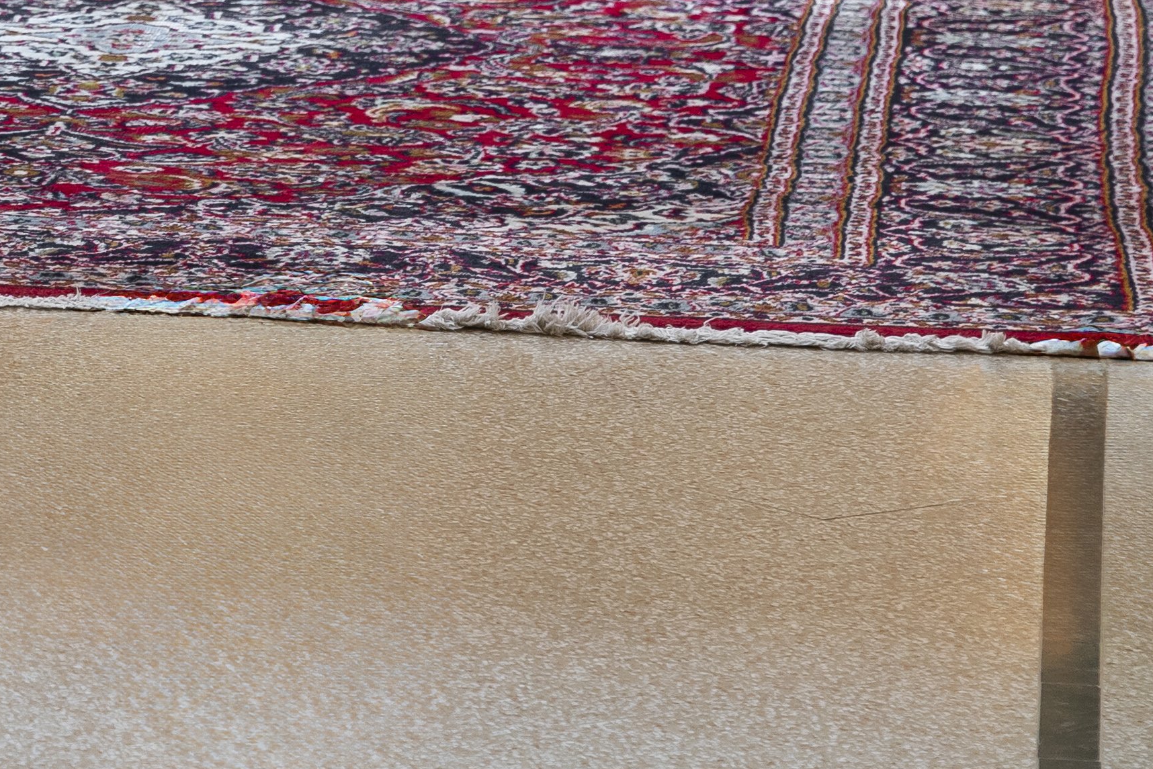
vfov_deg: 4.8
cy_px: -778
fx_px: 8965
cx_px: -1351
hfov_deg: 7.0
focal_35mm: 280
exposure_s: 1/50
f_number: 5
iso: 500
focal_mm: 60.4
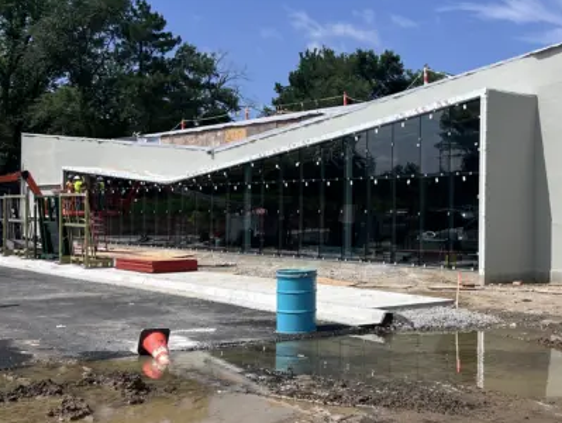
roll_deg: -0.5
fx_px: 812
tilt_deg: +0.5
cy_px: 210
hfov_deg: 37.1
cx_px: 434
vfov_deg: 29.2
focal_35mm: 50
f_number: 1.5
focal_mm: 5.7
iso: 50
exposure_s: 1/7463
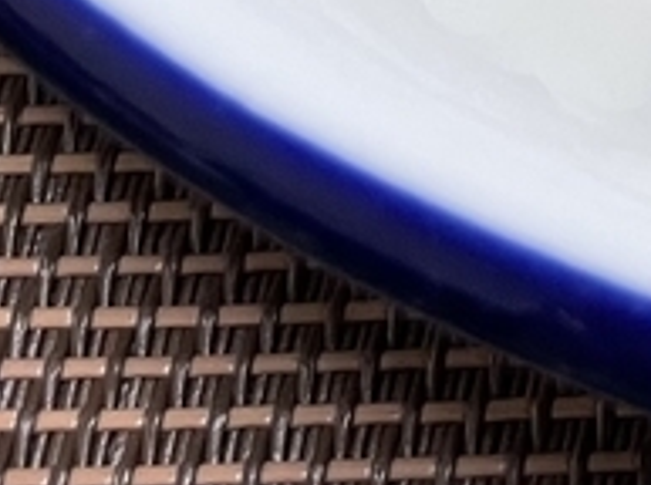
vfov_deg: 8.1
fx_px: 3041
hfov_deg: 10.1
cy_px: -866
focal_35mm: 162
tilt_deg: -52.7
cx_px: 1734
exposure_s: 1/50
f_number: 1.6
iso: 100
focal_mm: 4.2
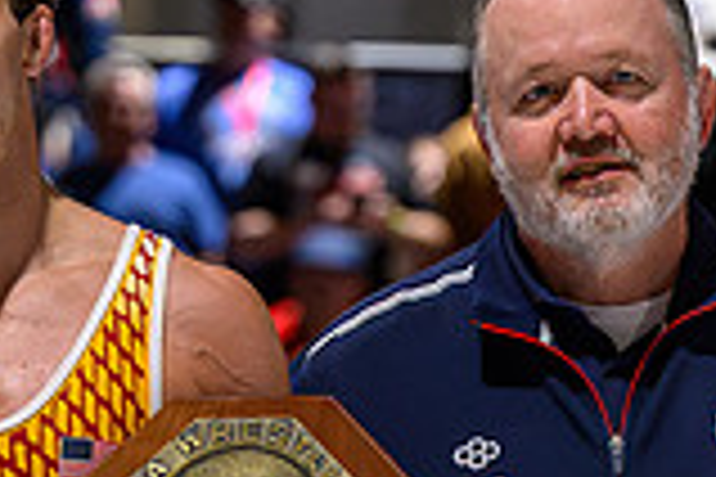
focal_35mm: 517
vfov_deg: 2.6
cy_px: 922
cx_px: 162
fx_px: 10282
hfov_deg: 4.0
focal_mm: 85
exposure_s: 1/400
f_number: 2.8
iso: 4000
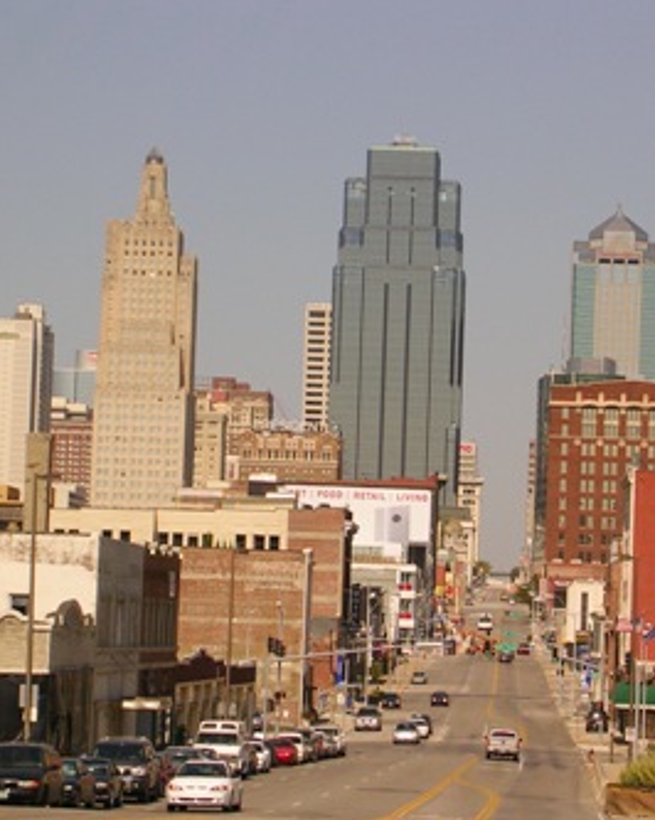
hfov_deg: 10.2
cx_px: 332
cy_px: 411
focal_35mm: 151
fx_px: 3662
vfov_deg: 12.8
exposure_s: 1/747
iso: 50
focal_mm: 17.4
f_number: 4.9
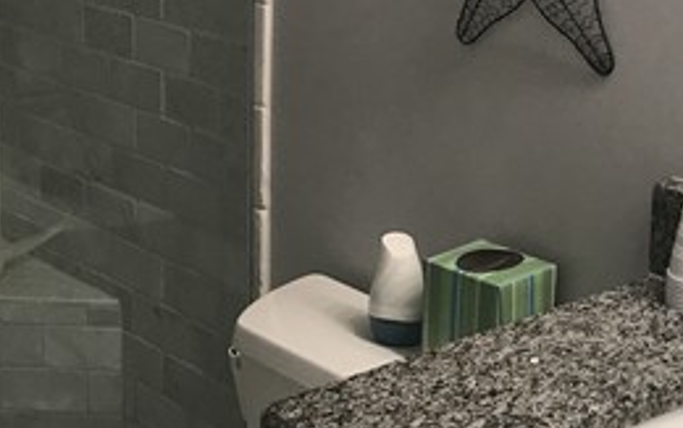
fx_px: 1509
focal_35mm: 81
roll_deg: -0.7
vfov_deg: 15.9
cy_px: 7
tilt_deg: -10.0
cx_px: 275
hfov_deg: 25.5
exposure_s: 1/30
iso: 32
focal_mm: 3.99
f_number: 1.8
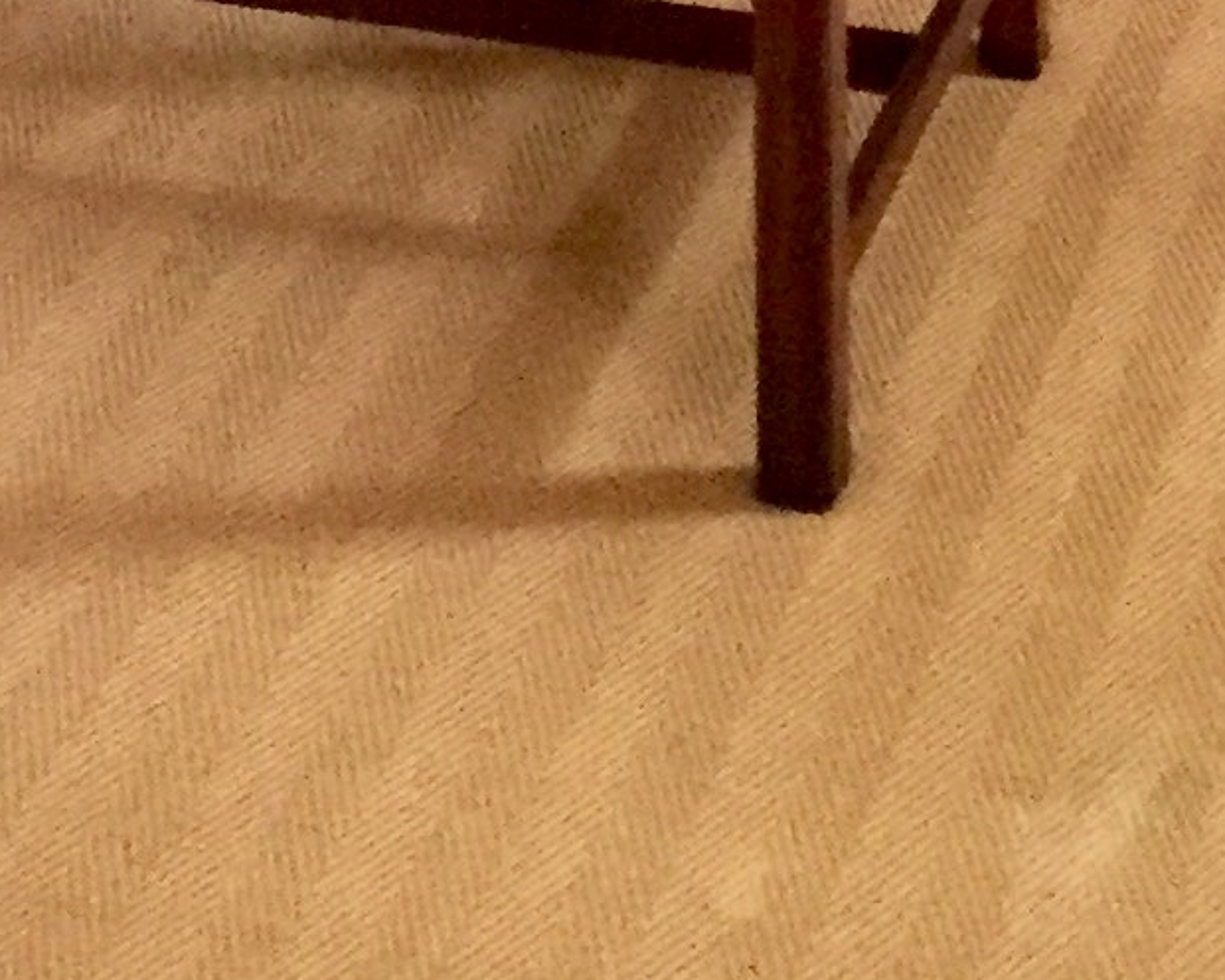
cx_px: 510
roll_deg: +1.2
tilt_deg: -9.3
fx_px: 5402
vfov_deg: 8.8
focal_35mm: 149
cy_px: -1816
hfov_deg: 12.9
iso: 320
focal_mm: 4.15
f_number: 2.2
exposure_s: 1/30
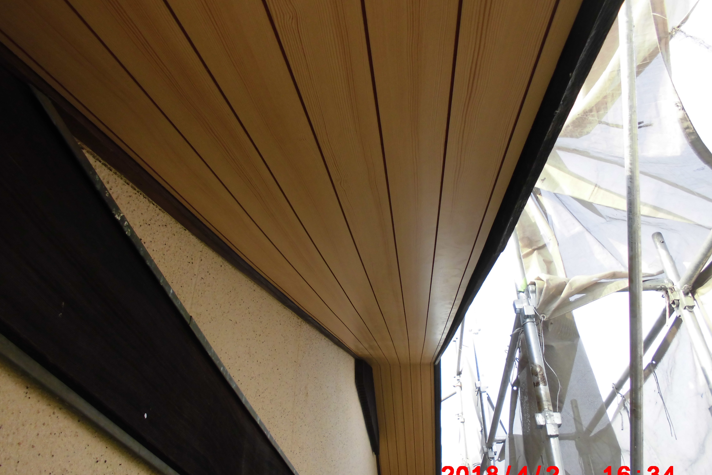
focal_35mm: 28
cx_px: 363
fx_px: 554
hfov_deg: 65.5
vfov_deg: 46.4
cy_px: 256
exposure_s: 1/100
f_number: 3.5
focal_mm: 4.6
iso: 100
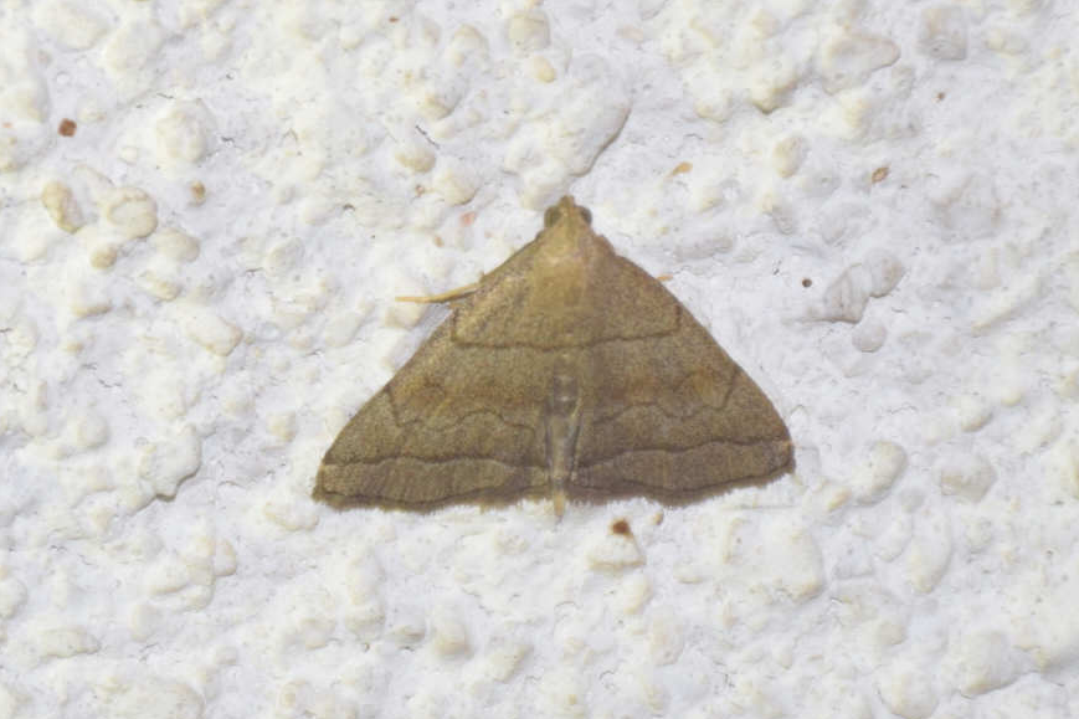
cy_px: 346
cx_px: 524
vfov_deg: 5.9
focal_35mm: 232
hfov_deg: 8.9
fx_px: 6952
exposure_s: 1/60
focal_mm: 140
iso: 320
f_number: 7.1
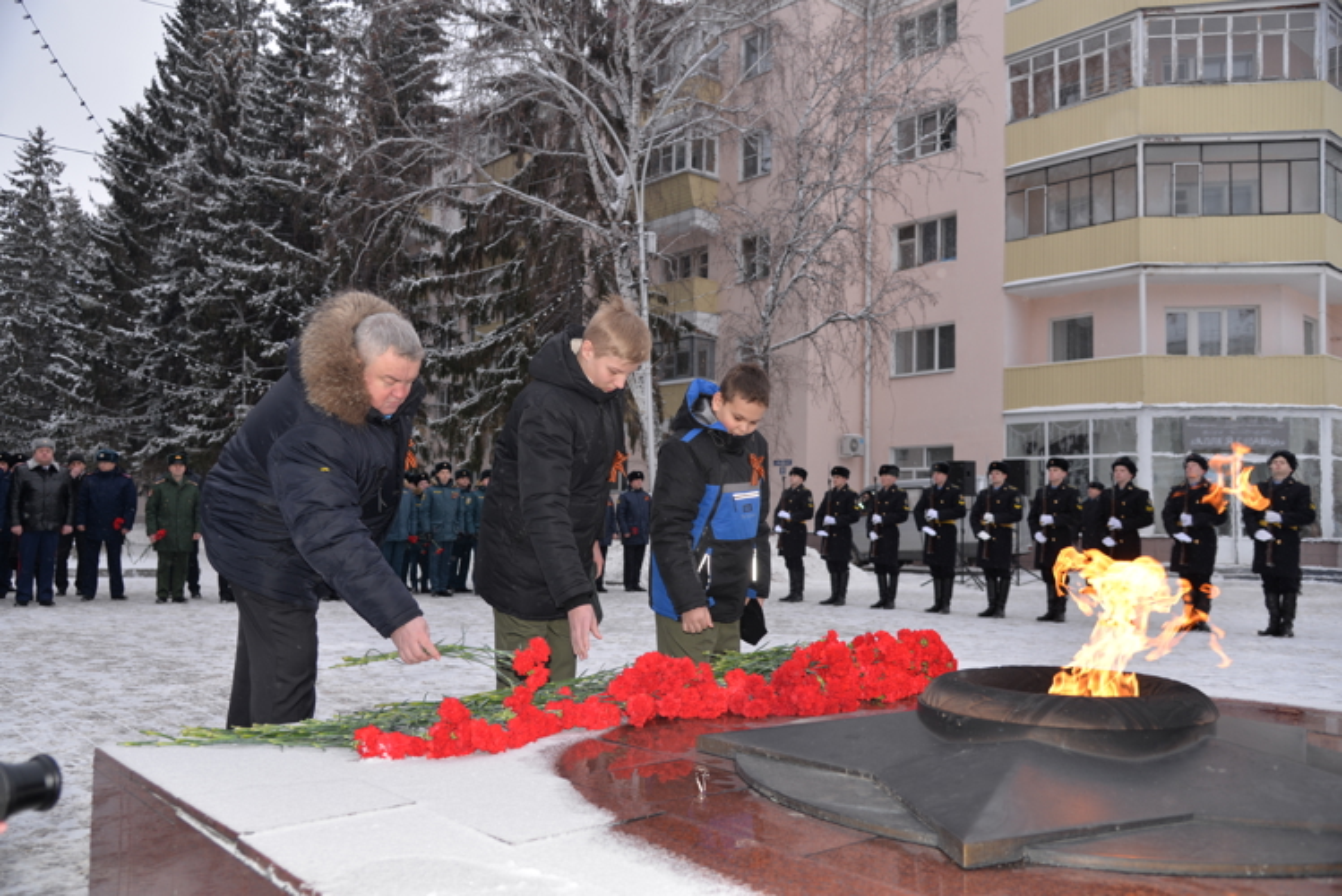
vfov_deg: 43.6
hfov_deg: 61.9
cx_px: 671
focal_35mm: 30
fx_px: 1119
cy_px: 448
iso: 140
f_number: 4
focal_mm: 30
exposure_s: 1/200
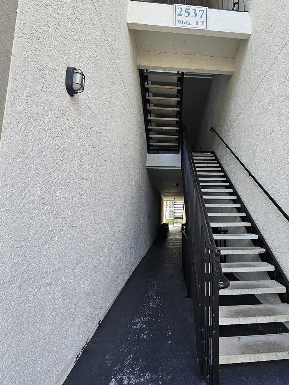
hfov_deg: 66.0
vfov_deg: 84.6
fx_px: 212
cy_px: 183
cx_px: 203
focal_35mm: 19
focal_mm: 2.2
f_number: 2.2
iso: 50
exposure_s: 1/198
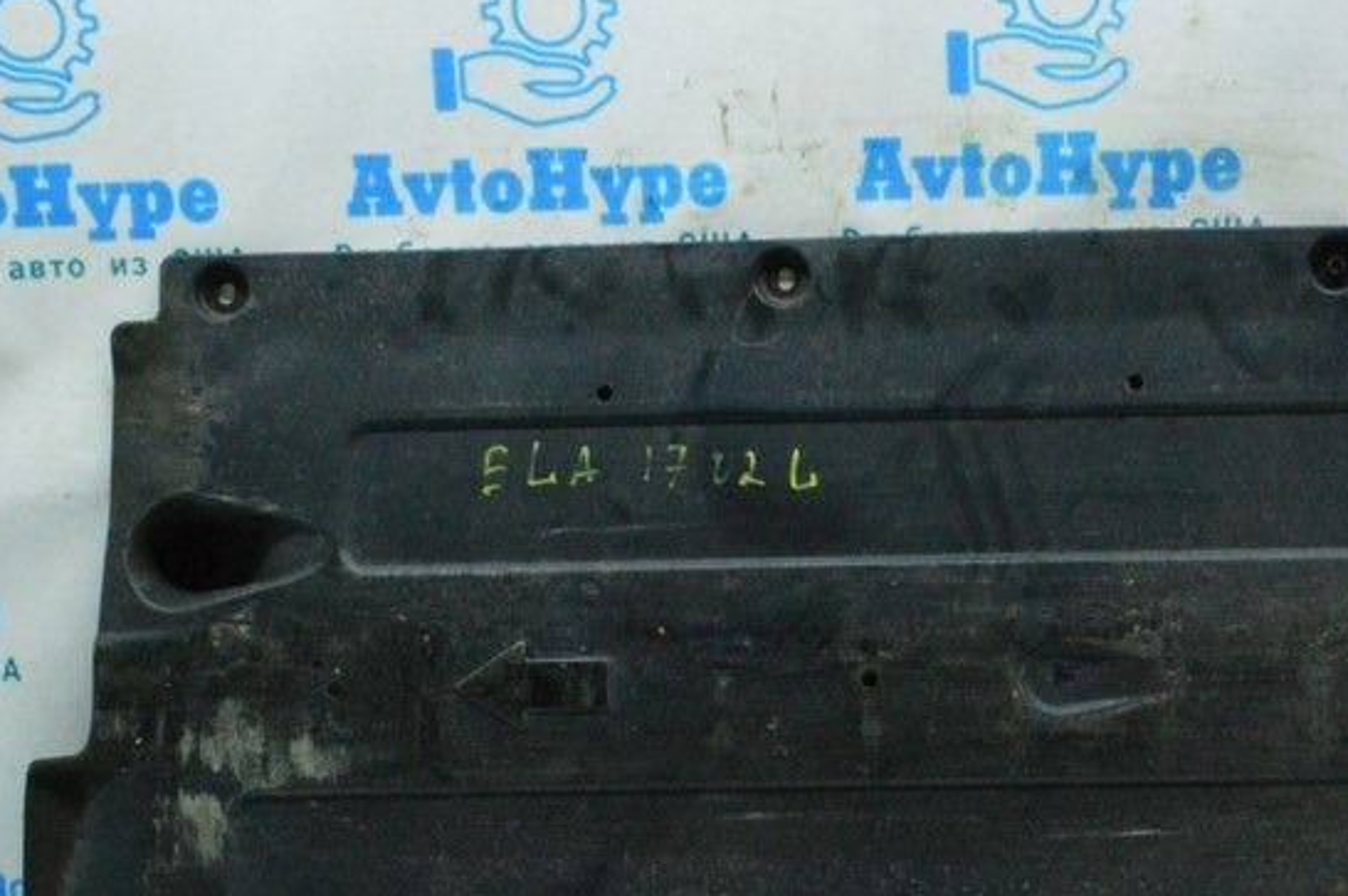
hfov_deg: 26.1
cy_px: 633
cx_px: 1141
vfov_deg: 17.9
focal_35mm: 76
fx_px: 2841
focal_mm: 27
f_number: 25
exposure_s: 1/20
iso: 6400
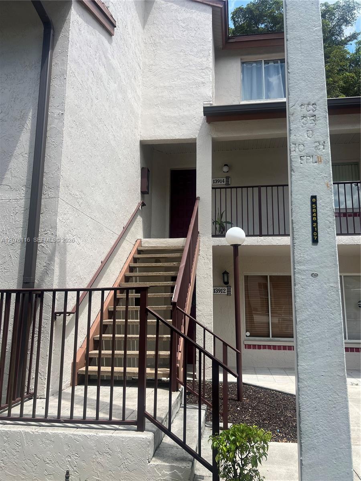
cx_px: 180
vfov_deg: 67.3
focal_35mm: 26
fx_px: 362
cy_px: 240
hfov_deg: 53.1
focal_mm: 5.7
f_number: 1.5
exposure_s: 1/2695
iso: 50
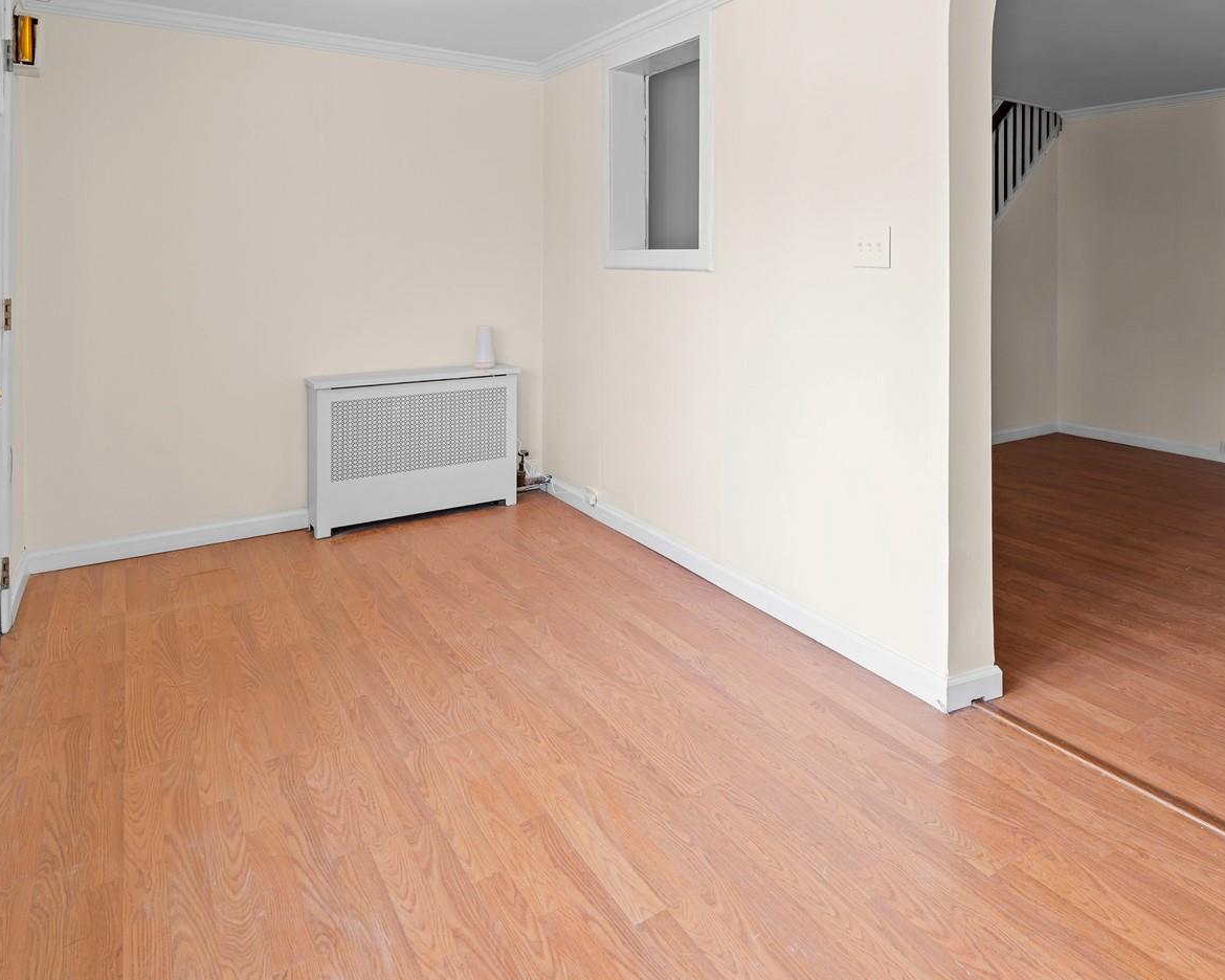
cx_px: 916
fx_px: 834
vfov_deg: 58.5
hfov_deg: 68.0
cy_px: 278
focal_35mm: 23
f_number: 9
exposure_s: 1/4
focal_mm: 14
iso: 200
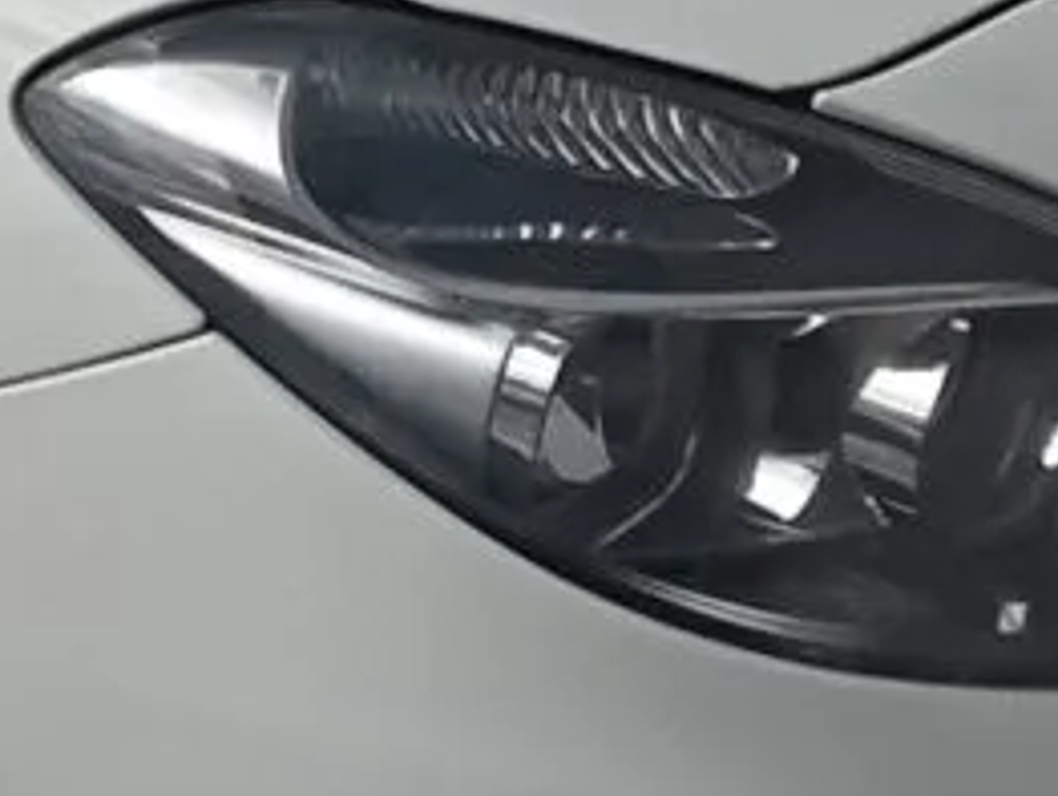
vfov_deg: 7.1
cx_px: -719
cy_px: -473
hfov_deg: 9.3
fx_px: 6271
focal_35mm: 205
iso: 102
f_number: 2.2
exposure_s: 1/820
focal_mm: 3.46
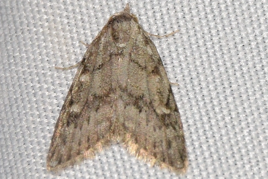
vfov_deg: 6.5
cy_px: 90
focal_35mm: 210
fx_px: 1562
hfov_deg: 9.8
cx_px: 134
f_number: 14
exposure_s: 1/60
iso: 500
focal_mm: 140
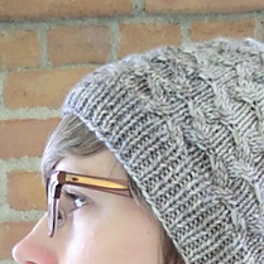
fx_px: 492
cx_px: 145
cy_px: 302
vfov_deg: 27.1
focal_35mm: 57
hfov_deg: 30.0
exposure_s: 1/60
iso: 400
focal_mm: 4.9
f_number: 3.2
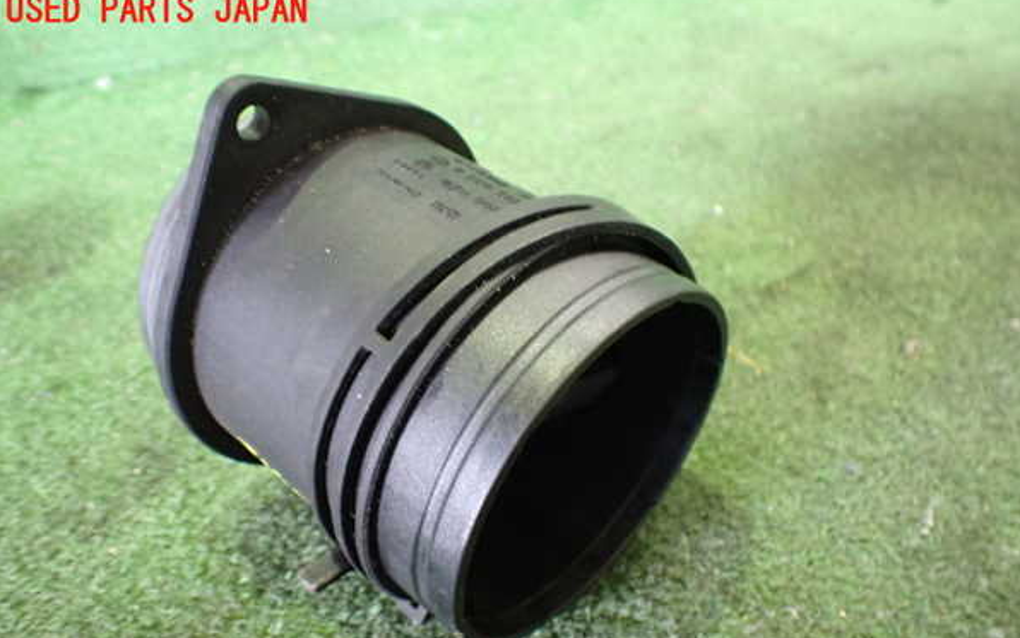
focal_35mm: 32
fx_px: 890
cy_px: 375
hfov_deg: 59.6
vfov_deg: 39.3
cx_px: 510
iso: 1000
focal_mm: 5.4
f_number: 2.3
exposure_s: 1/30
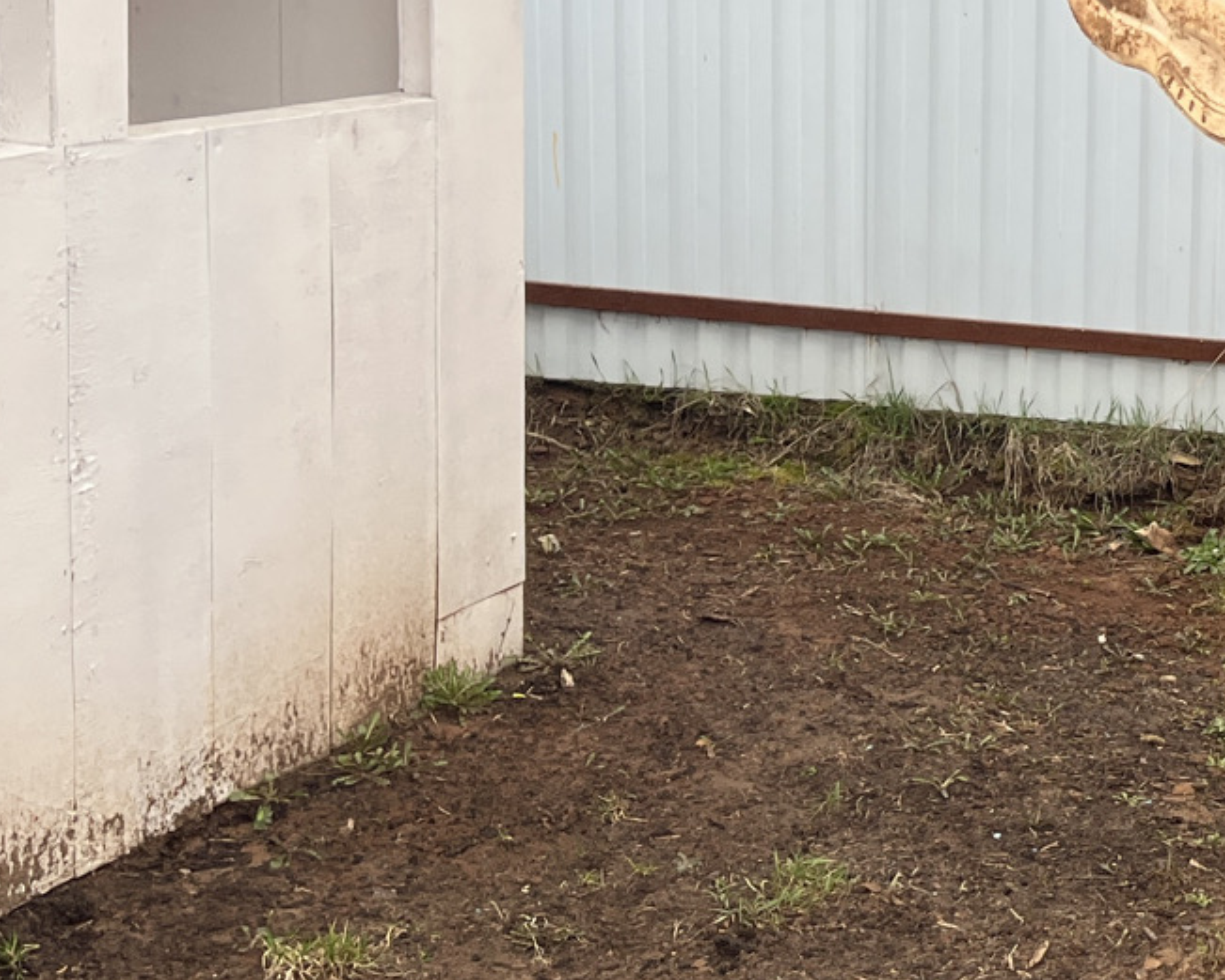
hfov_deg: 21.1
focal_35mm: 78
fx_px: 2828
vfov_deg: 19.6
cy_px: 401
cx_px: 1784
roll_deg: -3.6
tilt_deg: -9.7
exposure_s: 1/327
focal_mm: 5.1
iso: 50
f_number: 1.6
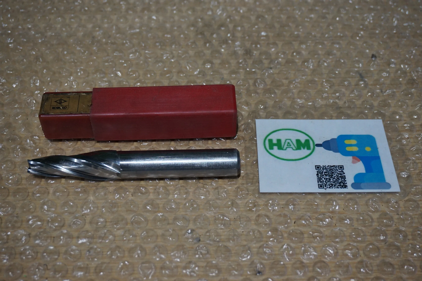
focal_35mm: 51
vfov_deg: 26.5
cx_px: 211
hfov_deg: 38.9
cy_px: 140
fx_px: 598
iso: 1250
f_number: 5
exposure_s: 1/60
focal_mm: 34
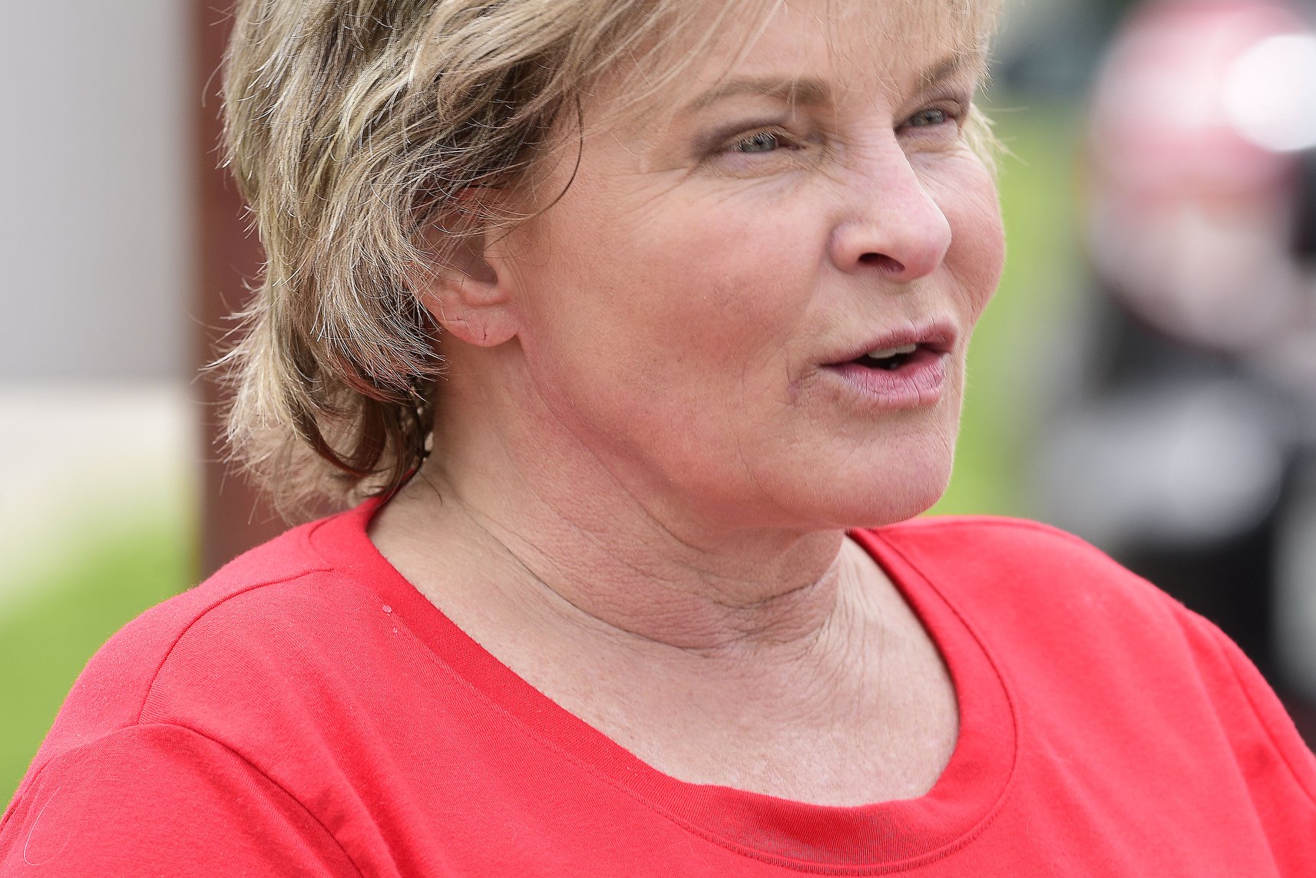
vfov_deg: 3.3
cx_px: 859
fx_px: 15358
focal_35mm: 420
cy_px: 456
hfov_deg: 4.9
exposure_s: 1/320
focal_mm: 300
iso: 200
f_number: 10
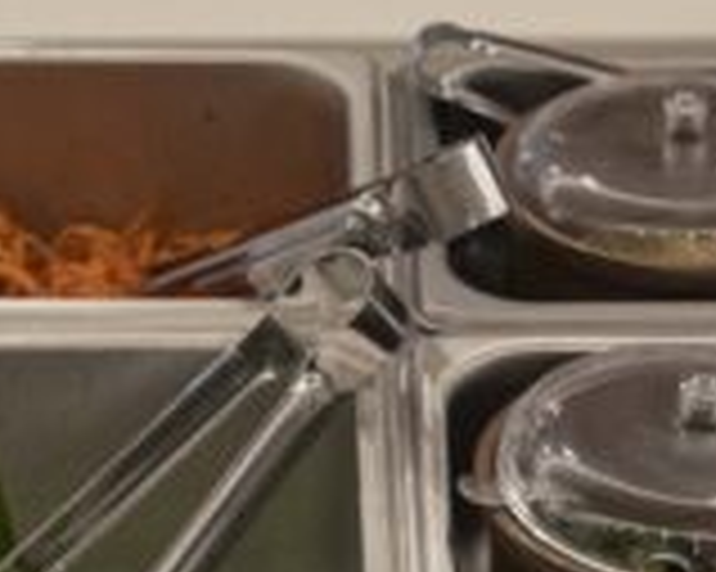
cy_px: -203
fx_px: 4490
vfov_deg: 7.2
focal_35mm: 212
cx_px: 381
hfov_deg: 9.1
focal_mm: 35
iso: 1600
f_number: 5
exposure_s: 1/160
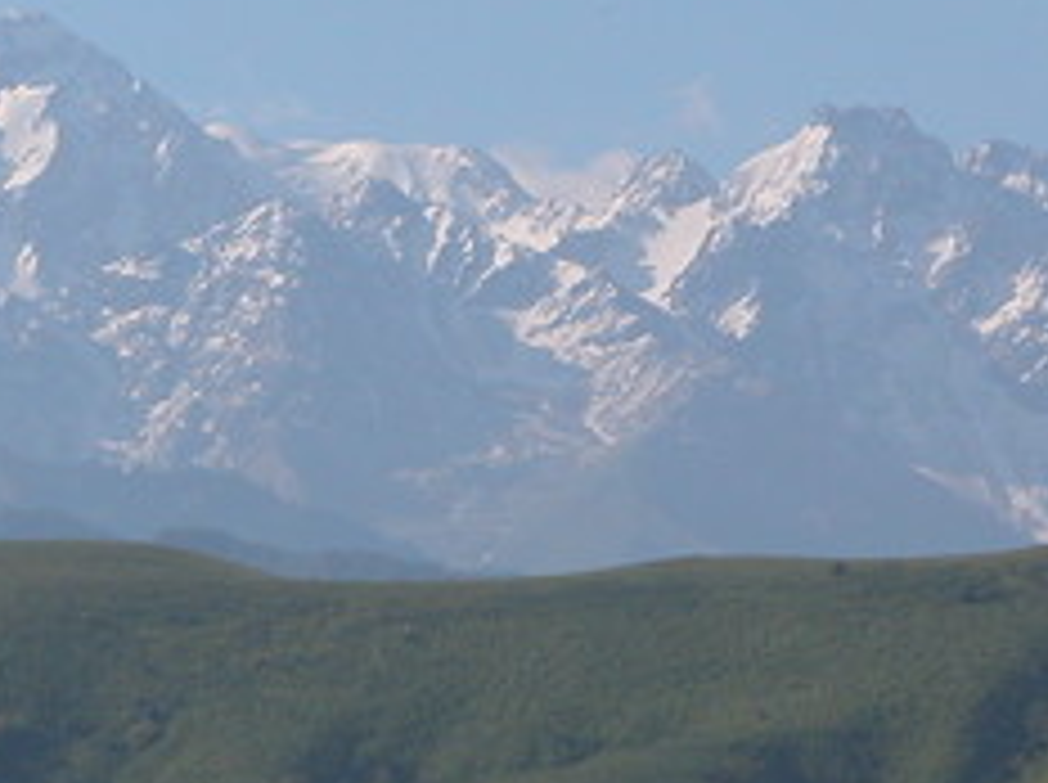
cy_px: 612
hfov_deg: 4.5
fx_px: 13391
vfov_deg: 3.3
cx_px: -27
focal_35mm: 443
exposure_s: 1/551
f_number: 6.2
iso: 100
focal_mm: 41.1
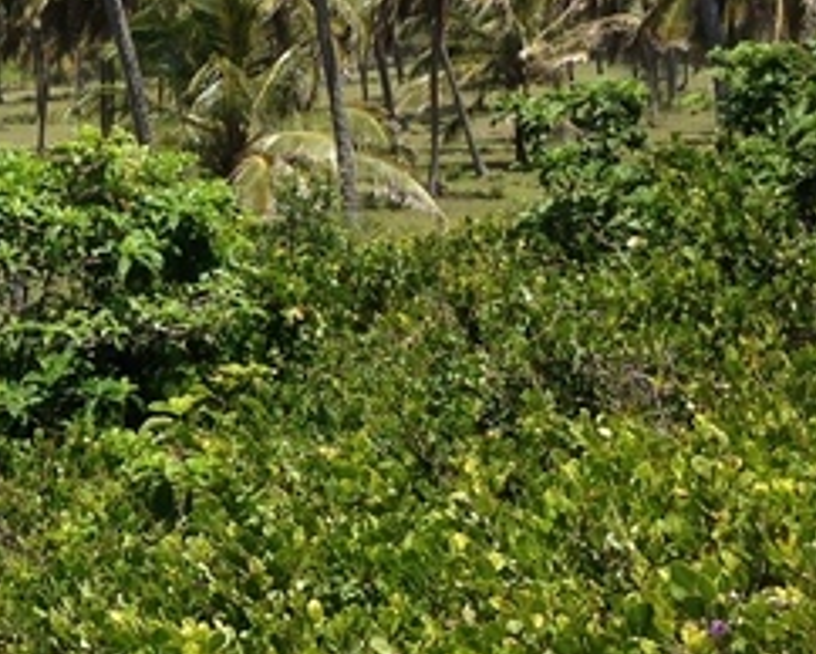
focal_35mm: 133
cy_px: 179
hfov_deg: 13.7
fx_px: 3215
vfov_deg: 11.6
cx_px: -384
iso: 50
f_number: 2.4
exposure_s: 1/1323
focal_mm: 4.12
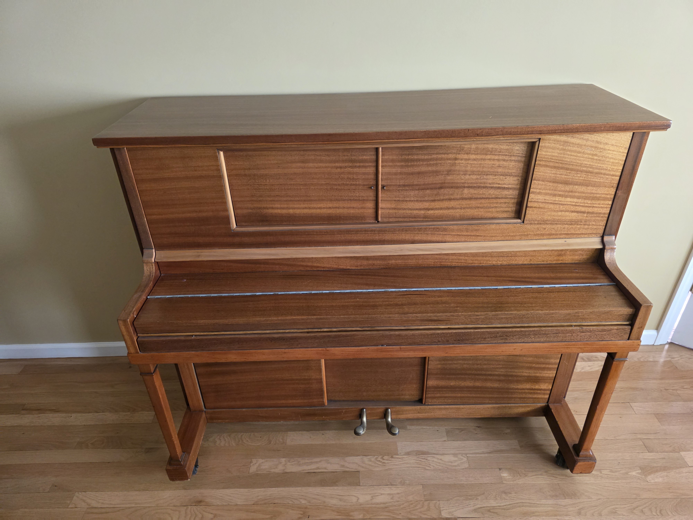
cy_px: 260
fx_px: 460
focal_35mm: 23
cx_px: 346
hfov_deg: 73.9
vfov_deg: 58.9
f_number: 1.7
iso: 500
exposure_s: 1/120
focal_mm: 6.3
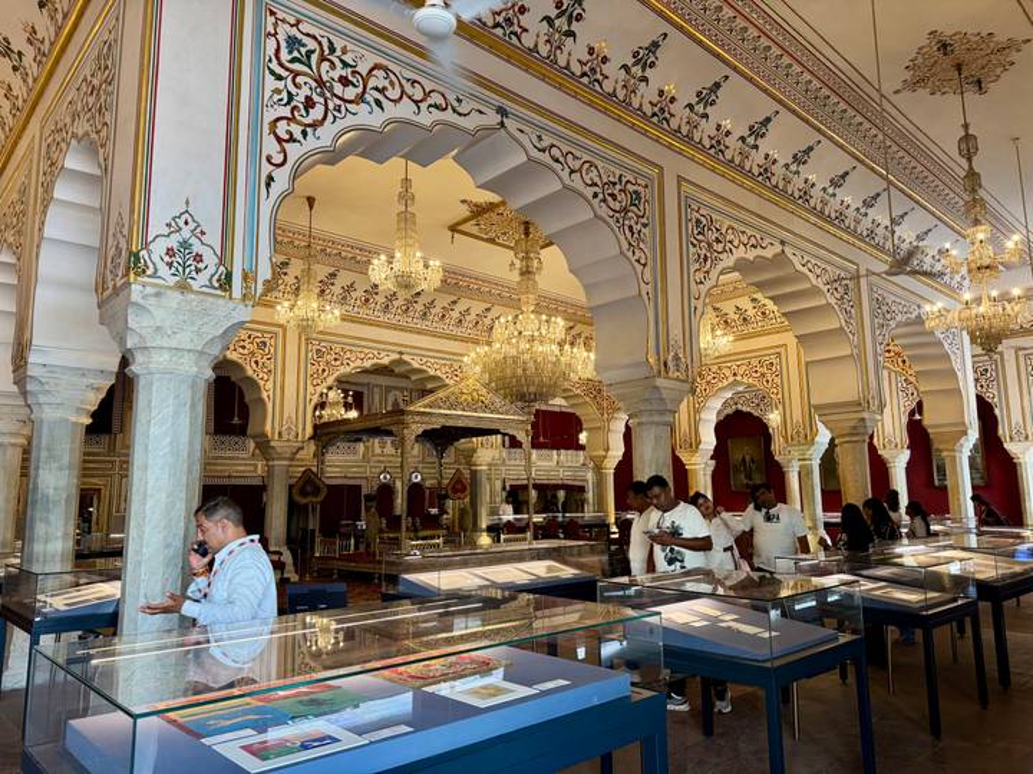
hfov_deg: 71.6
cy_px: 387
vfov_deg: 56.8
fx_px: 716
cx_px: 516
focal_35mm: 24
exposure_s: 1/100
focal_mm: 6.76
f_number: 1.78
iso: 200
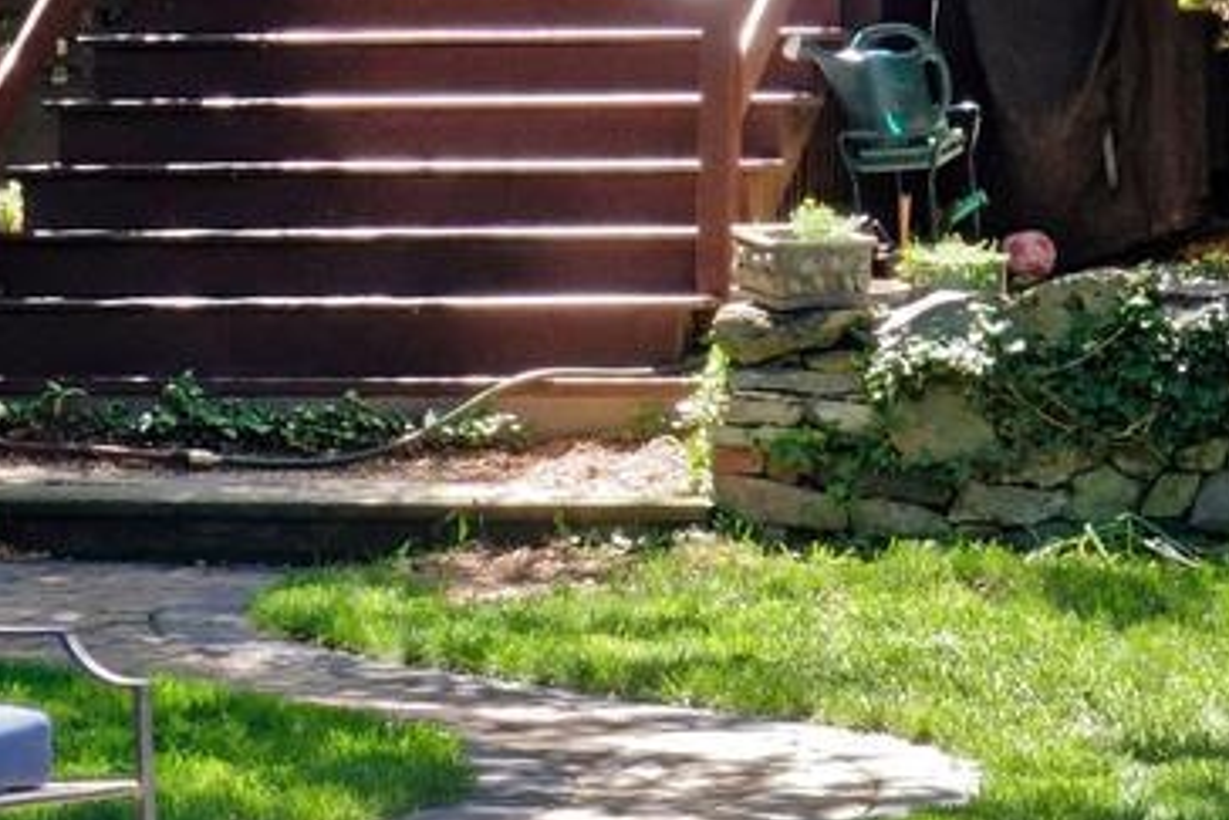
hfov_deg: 7.6
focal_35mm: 270
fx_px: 9221
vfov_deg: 5.1
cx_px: 176
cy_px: -24
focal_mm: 48
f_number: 8
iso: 400
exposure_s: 1/100
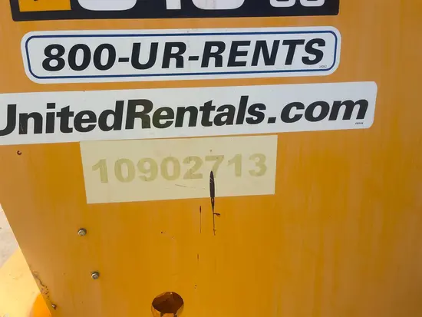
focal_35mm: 26
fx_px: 317
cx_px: 211
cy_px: 158
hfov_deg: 67.3
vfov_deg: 53.1
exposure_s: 1/1748
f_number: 1.6
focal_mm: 5.1
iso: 50
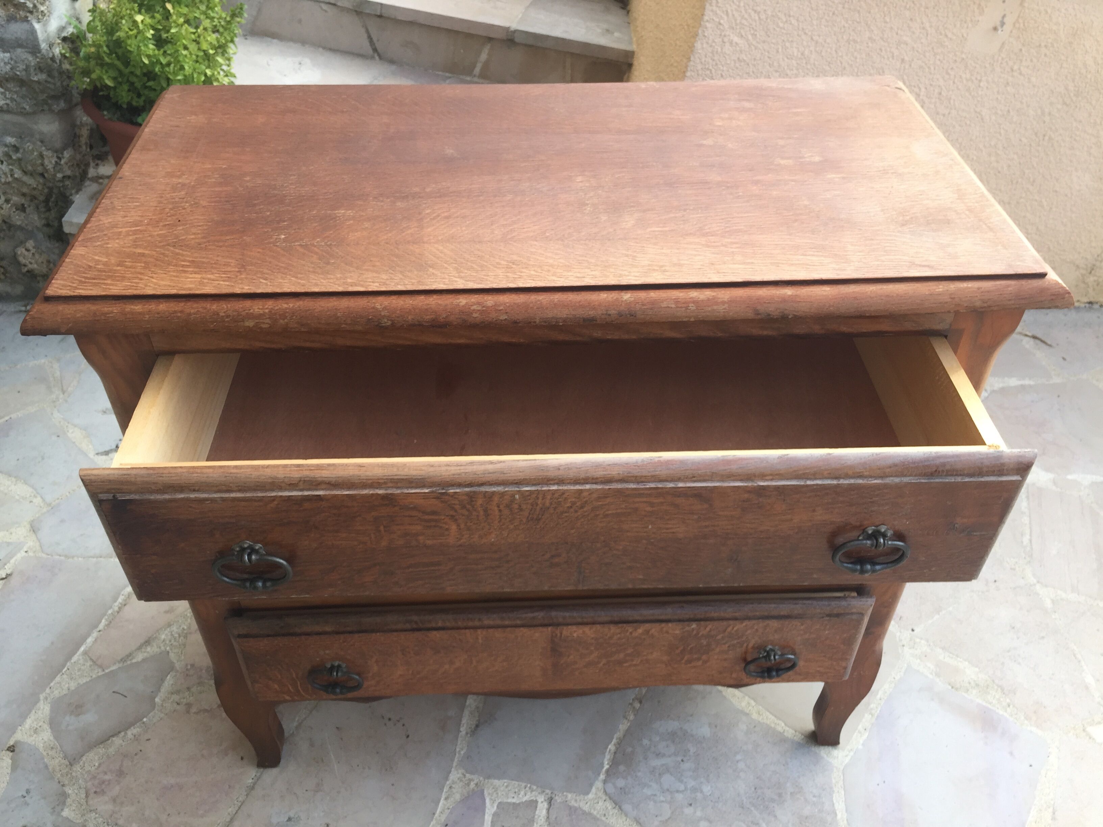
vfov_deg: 48.2
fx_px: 924
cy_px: 414
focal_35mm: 29
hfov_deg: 61.7
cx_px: 552
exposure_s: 1/120
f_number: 2.2
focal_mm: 4.15
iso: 32
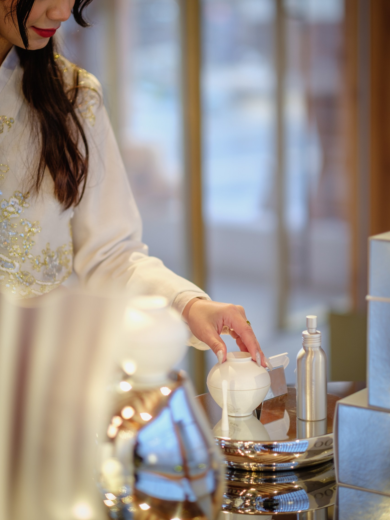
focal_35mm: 91
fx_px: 1367
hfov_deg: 16.2
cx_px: 195
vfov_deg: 21.5
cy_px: 238
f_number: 1.2
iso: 200
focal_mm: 56
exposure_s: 1/125
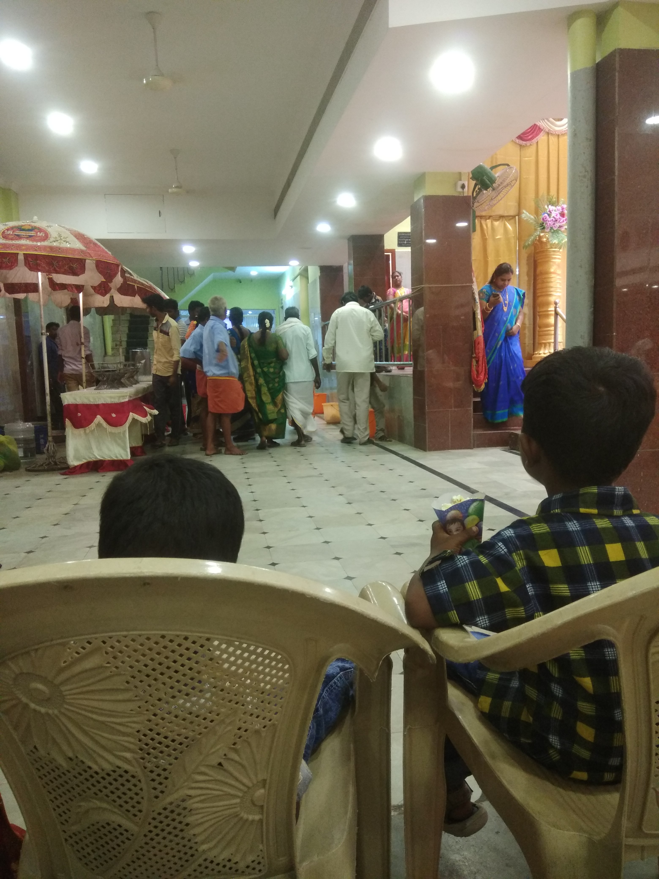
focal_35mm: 21
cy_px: 440
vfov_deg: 79.0
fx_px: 533
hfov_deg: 63.4
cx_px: 330
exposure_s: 1/25
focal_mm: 3.57
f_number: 2
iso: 500
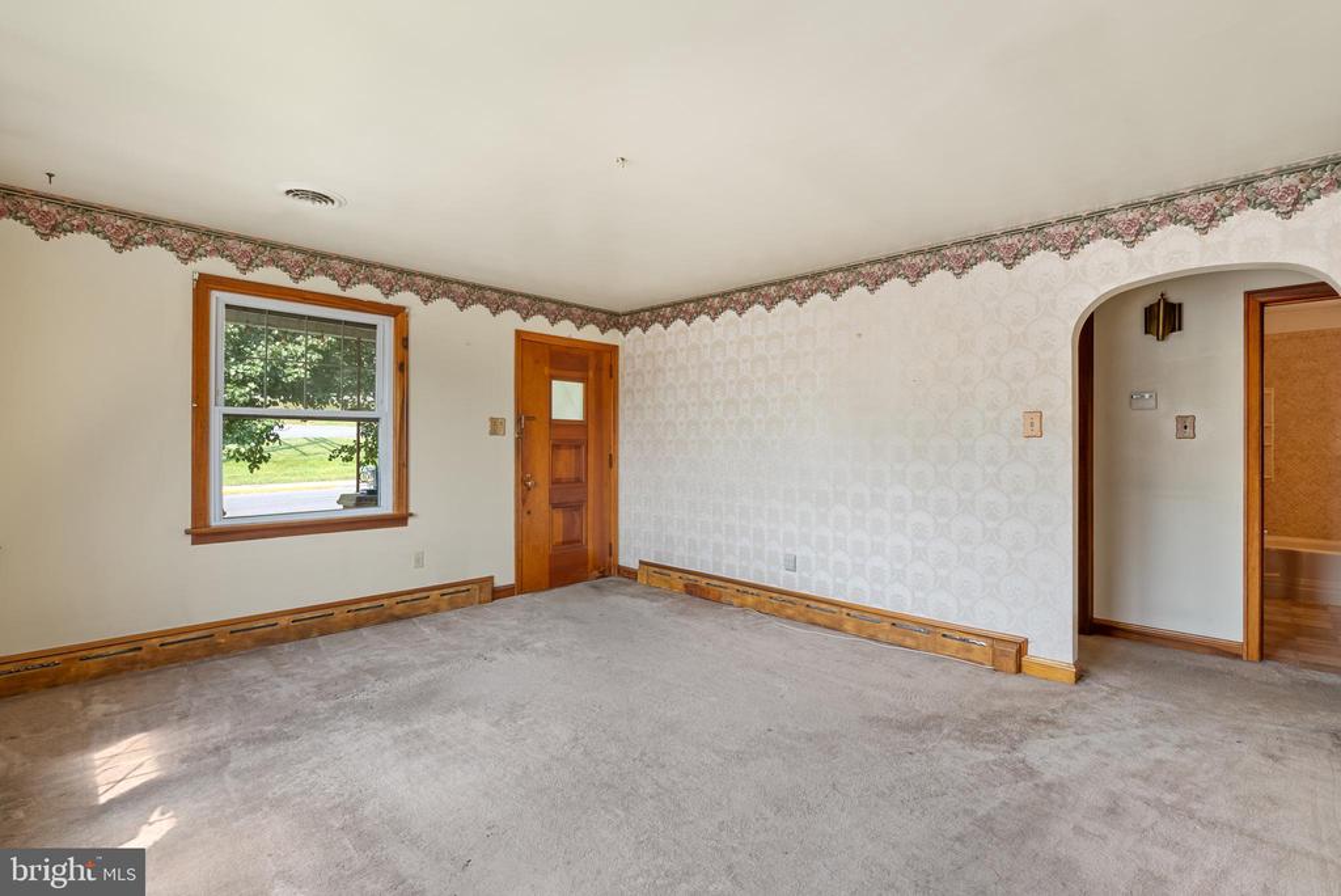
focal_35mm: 16
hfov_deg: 96.7
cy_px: 448
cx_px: 670
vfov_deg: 73.8
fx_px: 596
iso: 400
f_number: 8
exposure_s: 1/13
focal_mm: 16
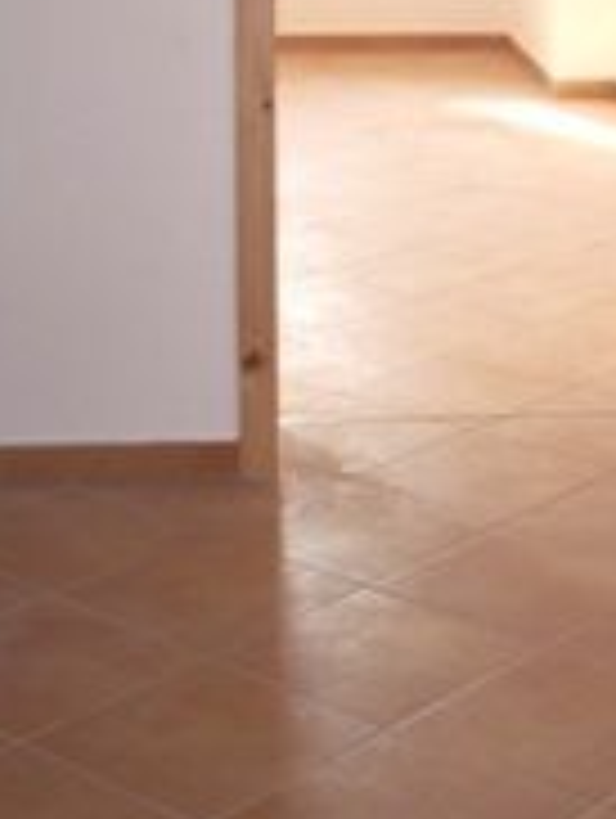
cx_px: 558
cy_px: 108
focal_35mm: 86
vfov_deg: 22.3
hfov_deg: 17.0
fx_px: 2036
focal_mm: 5.8
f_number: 2.6
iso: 80
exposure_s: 1/40
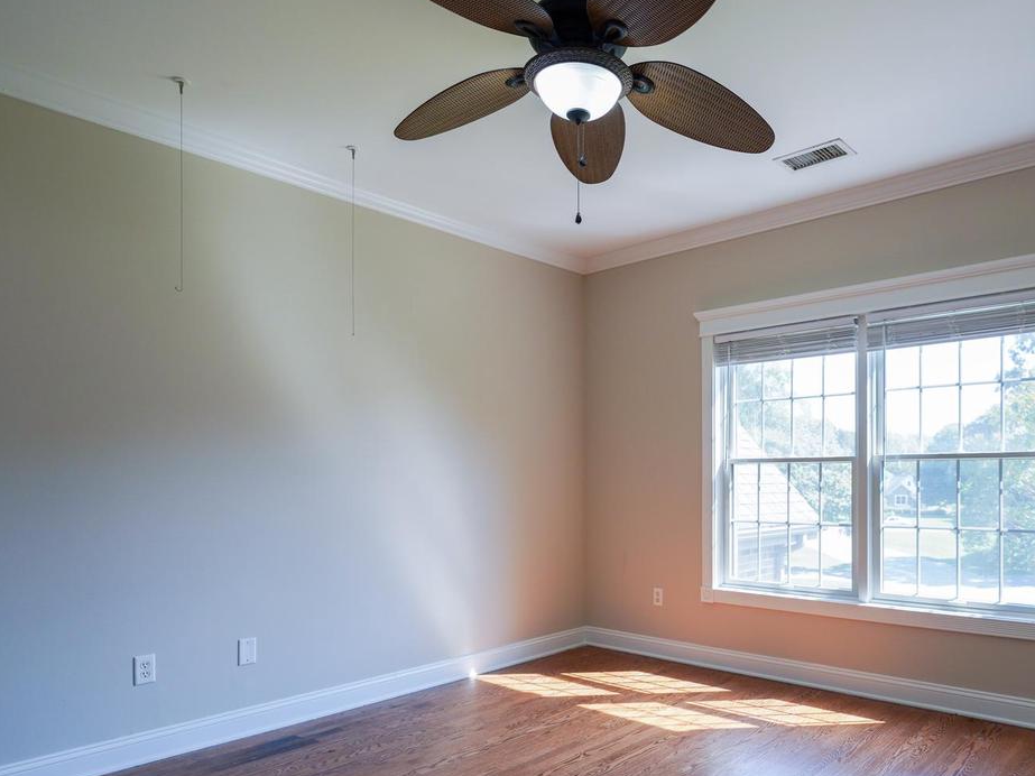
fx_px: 717
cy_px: 475
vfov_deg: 56.3
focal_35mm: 24
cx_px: 659
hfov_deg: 70.2
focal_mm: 16
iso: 320
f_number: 4
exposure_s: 1/160
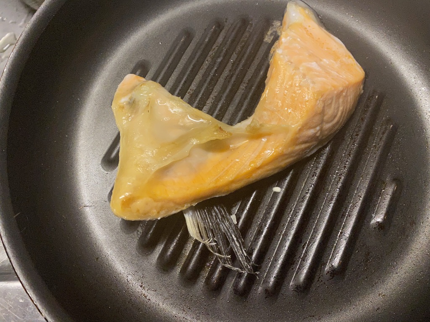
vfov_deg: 53.1
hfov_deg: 67.3
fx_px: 323
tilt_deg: -77.2
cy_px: 161
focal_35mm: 26
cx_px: 215
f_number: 1.8
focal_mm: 4.25
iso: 250
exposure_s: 1/50
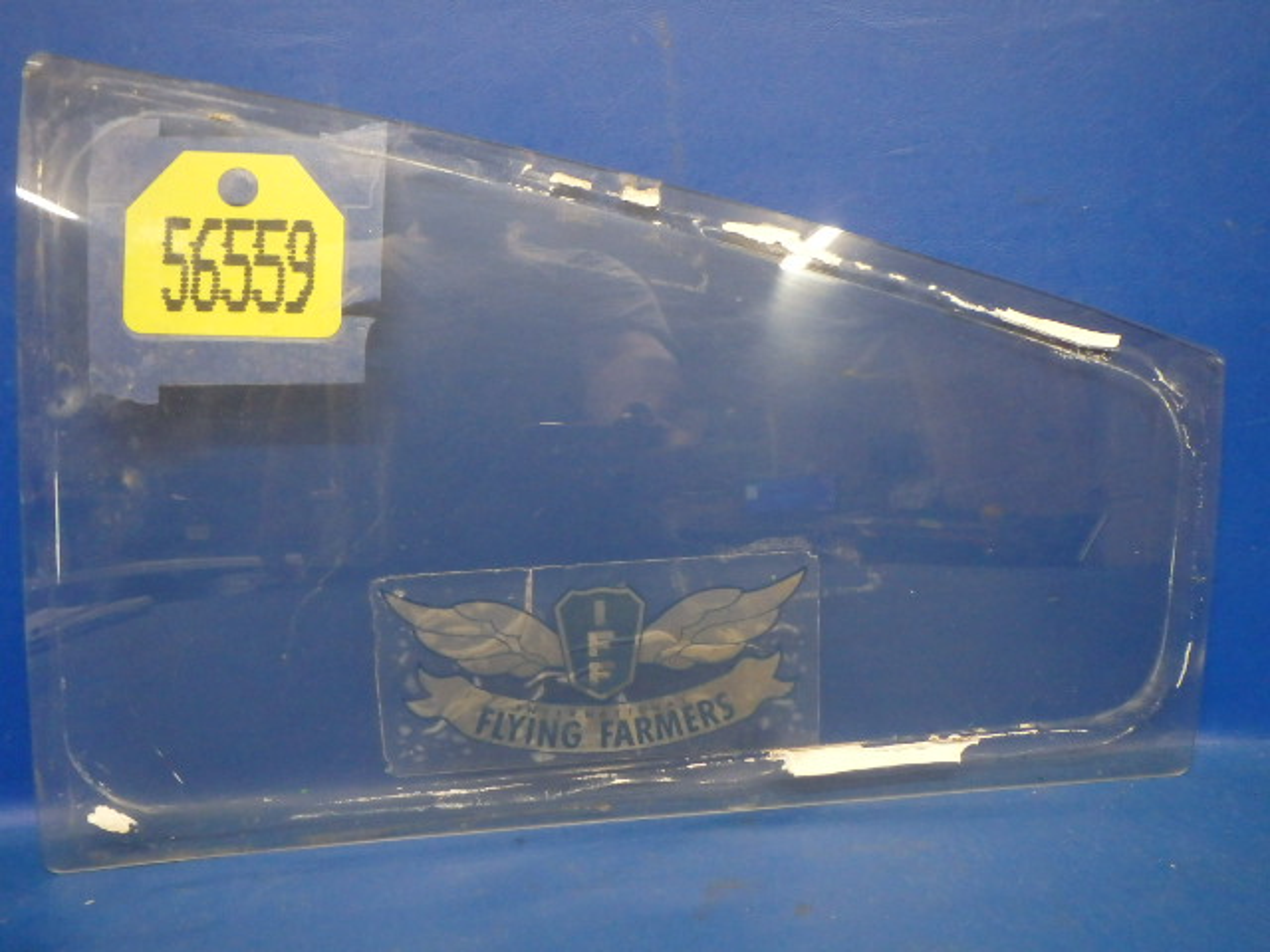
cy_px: 476
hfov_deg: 63.4
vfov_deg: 49.7
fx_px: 1027
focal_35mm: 28
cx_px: 635
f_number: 3.9
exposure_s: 1/30
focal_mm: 5
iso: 800
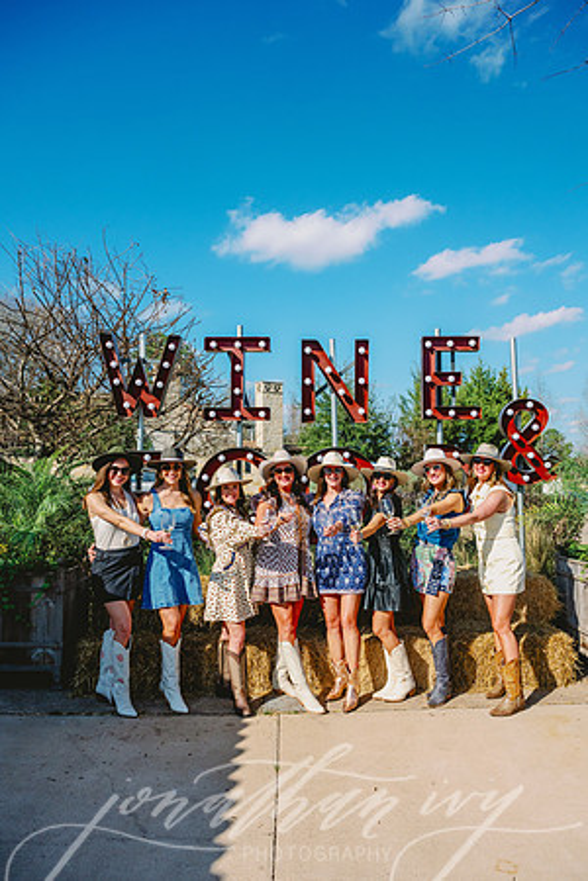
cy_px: 440
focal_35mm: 28
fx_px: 674
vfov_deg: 66.4
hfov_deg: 47.2
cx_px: 294
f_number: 7.1
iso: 800
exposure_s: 1/3200
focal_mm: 27.5
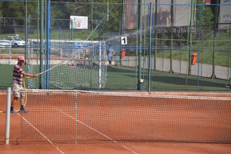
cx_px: 116
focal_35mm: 147
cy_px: 77
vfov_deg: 9.3
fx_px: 942
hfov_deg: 14.0
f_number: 6.3
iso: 100
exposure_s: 1/160
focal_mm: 98
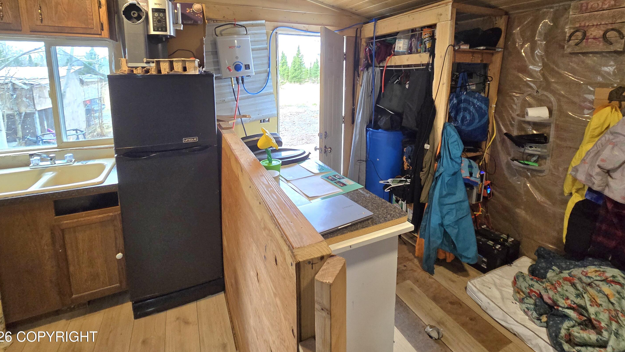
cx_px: 301
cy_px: 111
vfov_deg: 68.1
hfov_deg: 103.0
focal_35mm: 15
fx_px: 249
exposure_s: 1/61.3
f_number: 2.2
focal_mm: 2.2
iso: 400
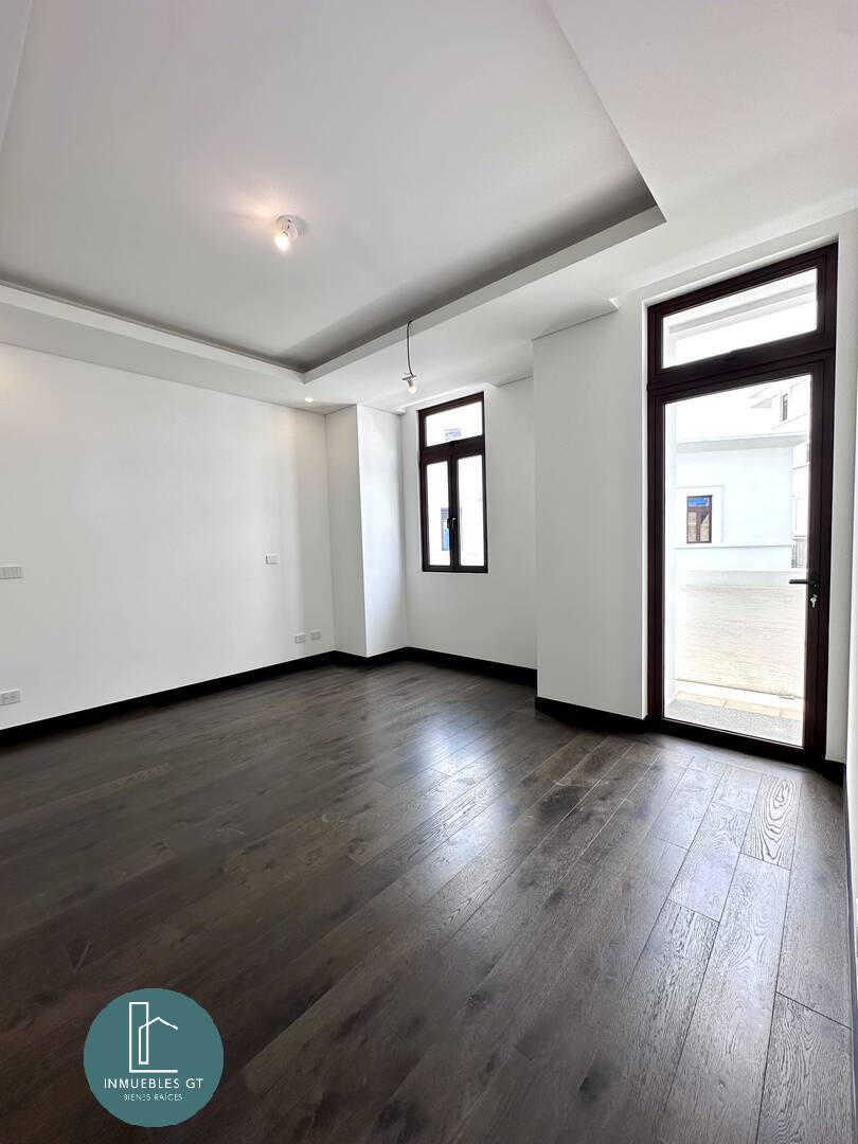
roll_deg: +1.3
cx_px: 429
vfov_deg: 102.1
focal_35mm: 14
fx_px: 463
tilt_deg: -3.1
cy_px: 572
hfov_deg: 85.7
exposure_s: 1/173
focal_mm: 2.22
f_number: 2.2
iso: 40
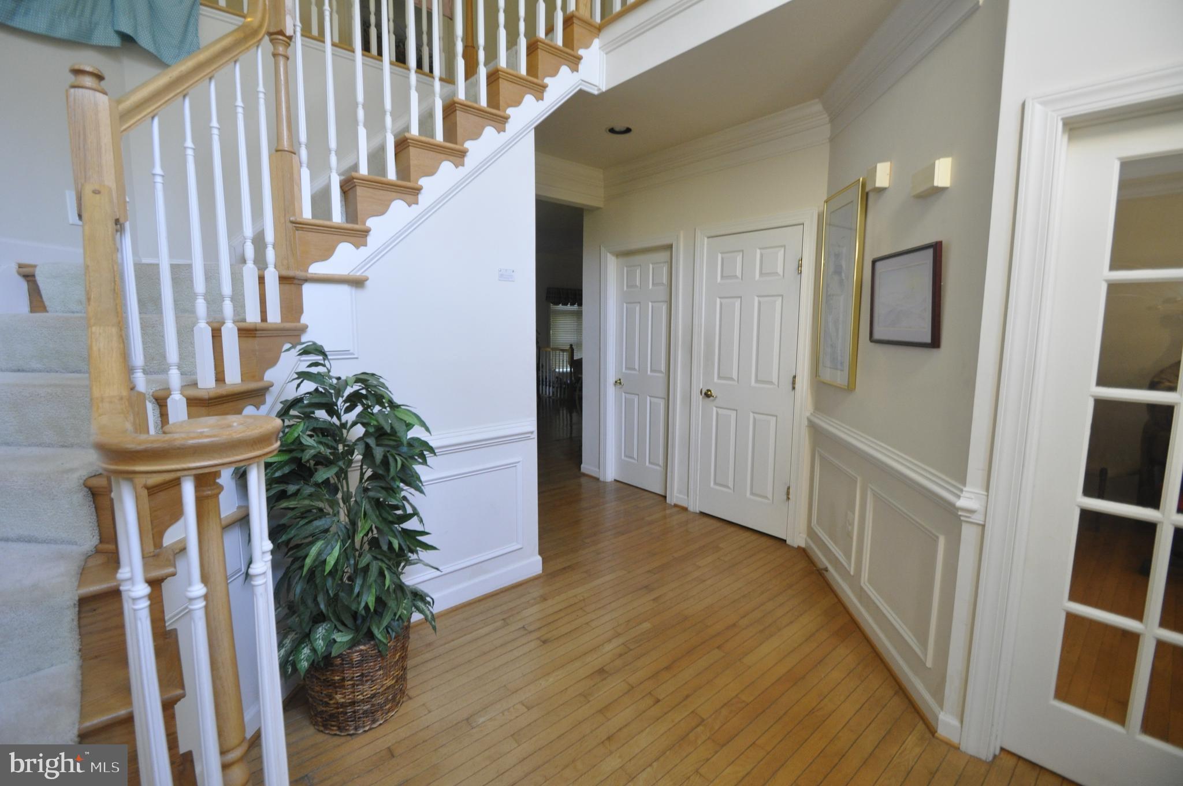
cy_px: 393
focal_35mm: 15
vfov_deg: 77.2
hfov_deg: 100.5
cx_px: 592
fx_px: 492
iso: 800
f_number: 3.5
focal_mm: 10
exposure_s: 1/50
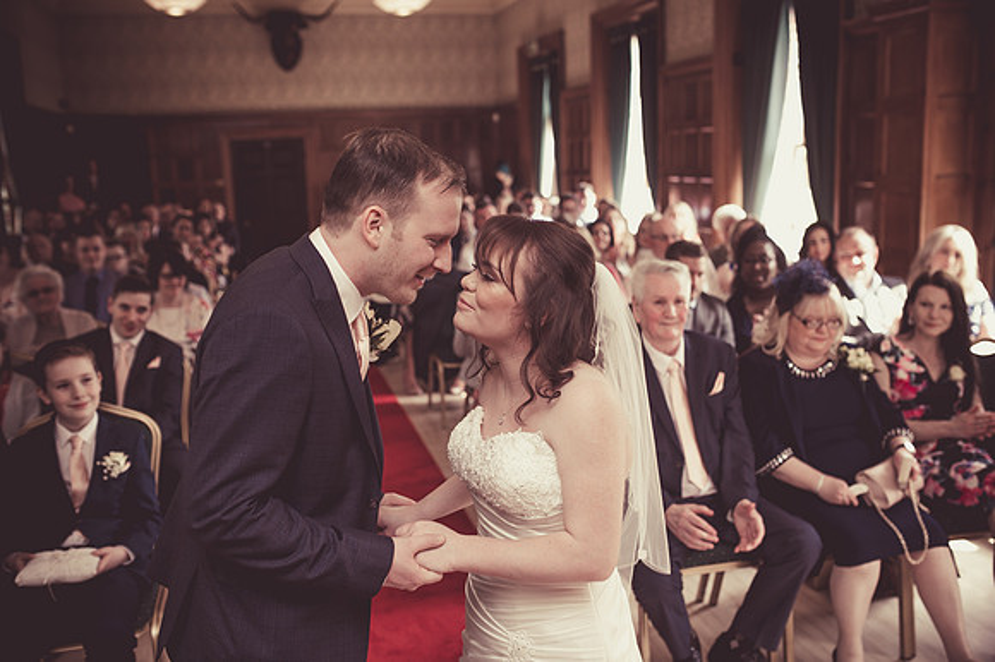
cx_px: 498
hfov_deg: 54.5
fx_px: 967
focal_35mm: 35
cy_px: 331
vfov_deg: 37.8
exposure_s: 1/100
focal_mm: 35
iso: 160
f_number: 2.8
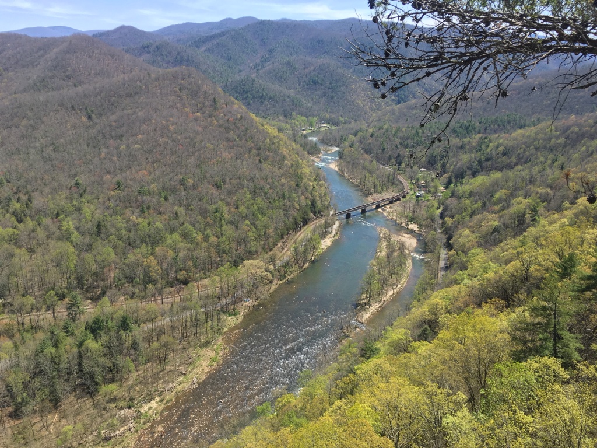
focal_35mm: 29
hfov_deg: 61.7
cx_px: 298
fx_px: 500
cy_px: 224
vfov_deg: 48.2
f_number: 2.2
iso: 25
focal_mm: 4.15
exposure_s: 1/587
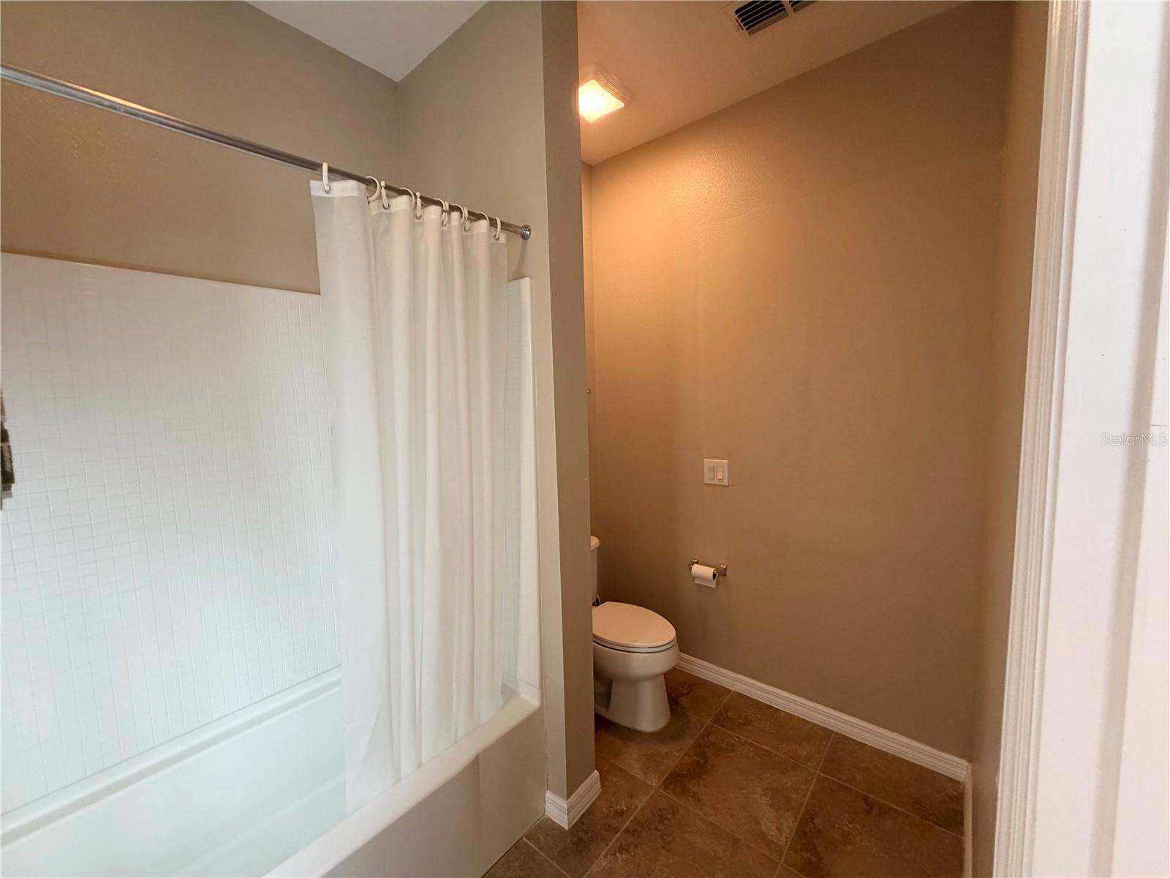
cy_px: 439
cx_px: 585
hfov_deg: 102.1
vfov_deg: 85.7
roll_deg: +1.6
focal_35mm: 14
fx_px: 473
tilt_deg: -5.2
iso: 200
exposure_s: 1/60
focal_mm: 2.22
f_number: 2.2
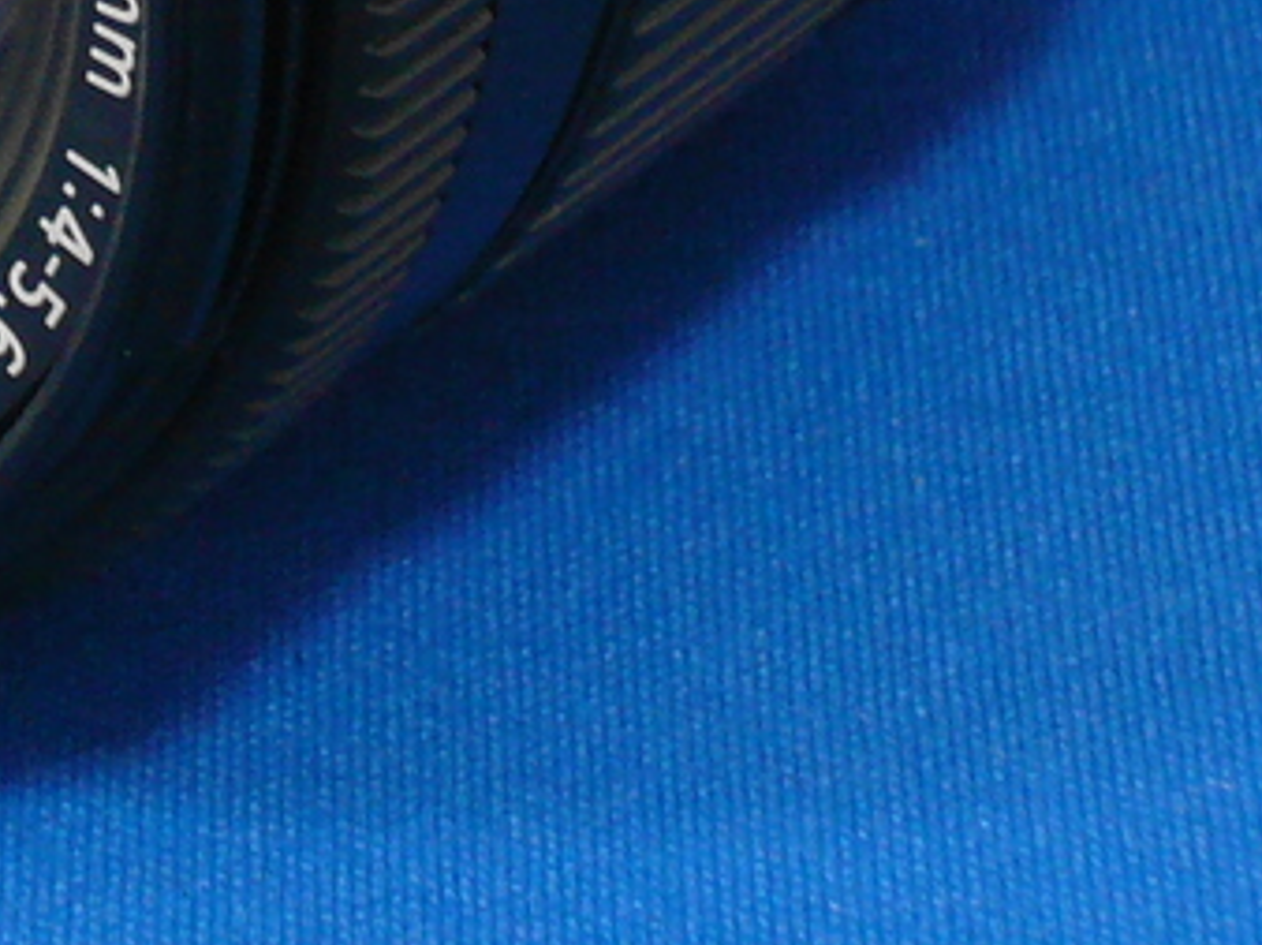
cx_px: -93
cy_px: -527
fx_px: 11002
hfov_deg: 6.5
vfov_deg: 4.9
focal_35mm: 302
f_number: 5
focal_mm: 14.2
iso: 200
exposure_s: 1/8
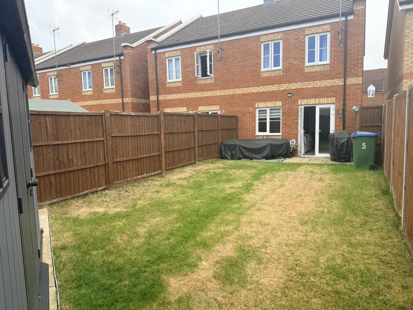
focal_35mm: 24
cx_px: 206
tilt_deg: -7.4
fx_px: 286
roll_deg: +1.7
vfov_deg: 56.8
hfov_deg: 71.6
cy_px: 155
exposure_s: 1/1770
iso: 100
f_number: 1.78
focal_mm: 6.76
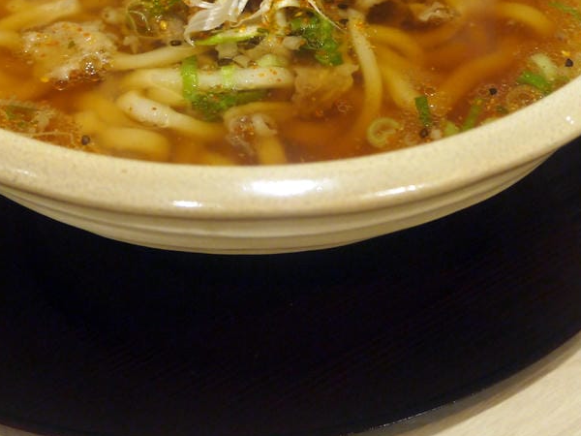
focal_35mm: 56
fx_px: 940
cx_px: 308
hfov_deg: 34.3
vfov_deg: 25.0
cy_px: 8
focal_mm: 14
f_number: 3.5
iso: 500
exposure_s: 1/60
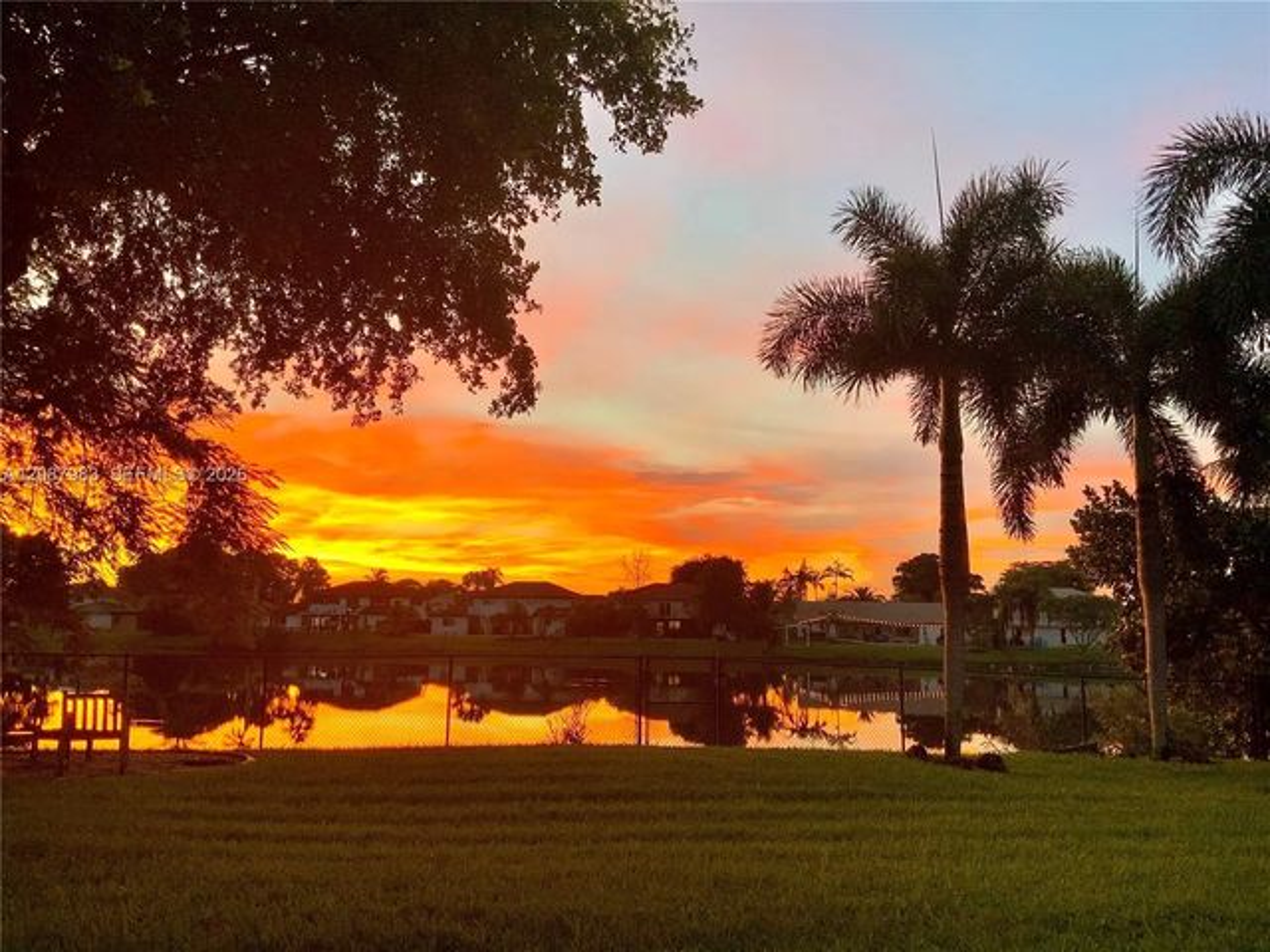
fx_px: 1064
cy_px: 476
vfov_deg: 48.2
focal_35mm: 29
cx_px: 635
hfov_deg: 61.7
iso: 50
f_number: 1.8
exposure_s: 1/60
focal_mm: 3
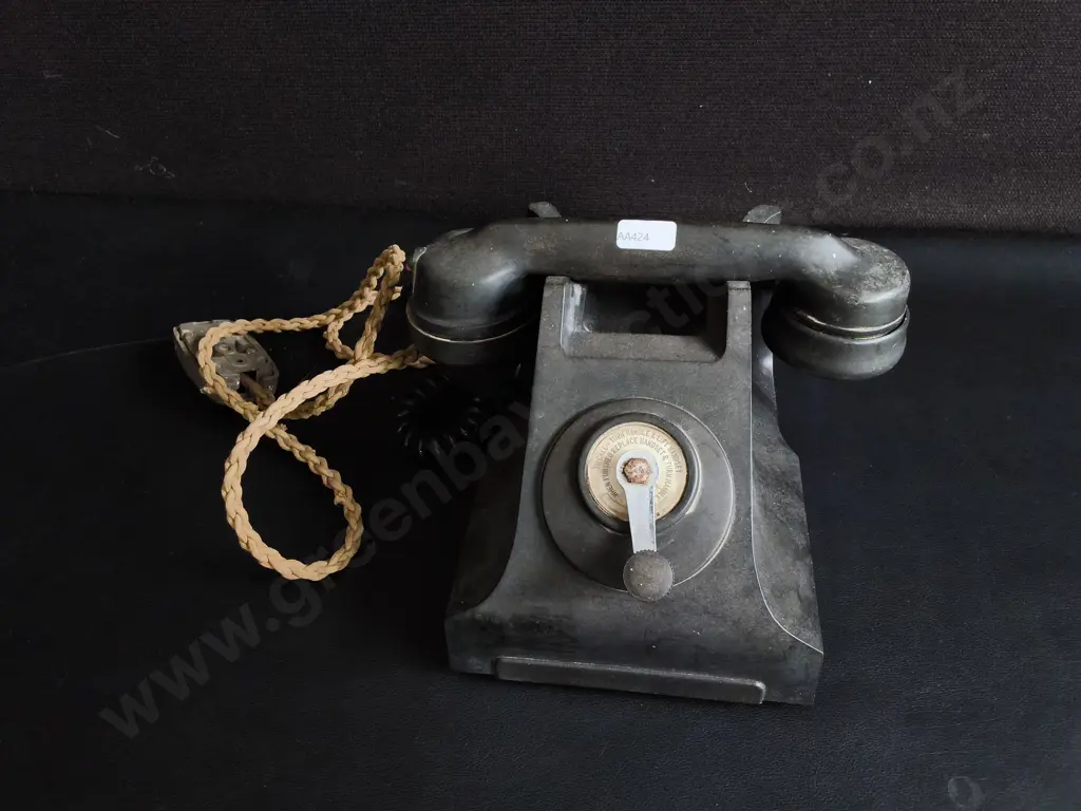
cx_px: 540
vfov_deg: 51.4
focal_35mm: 27
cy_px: 406
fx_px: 843
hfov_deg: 65.3
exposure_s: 1/100
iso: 160
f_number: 2
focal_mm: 2.87
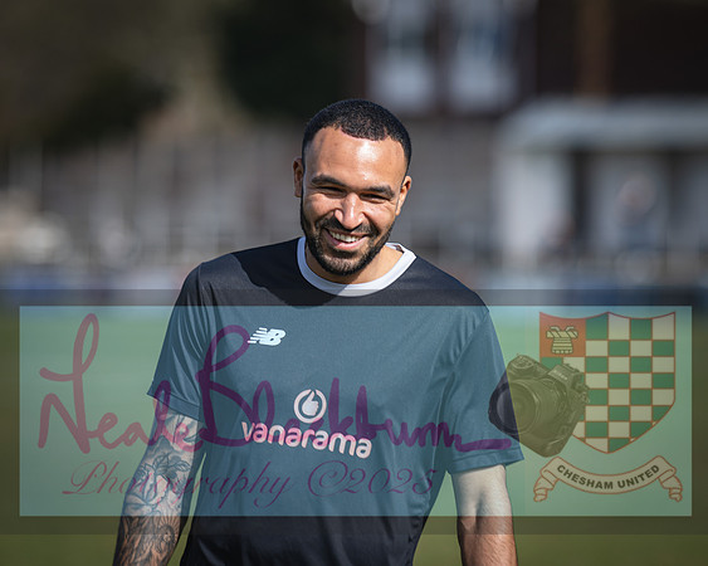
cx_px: 331
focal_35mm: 228
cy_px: 283
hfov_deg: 8.5
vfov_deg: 6.8
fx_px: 4767
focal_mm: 135
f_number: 2
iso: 32
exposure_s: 1/1600
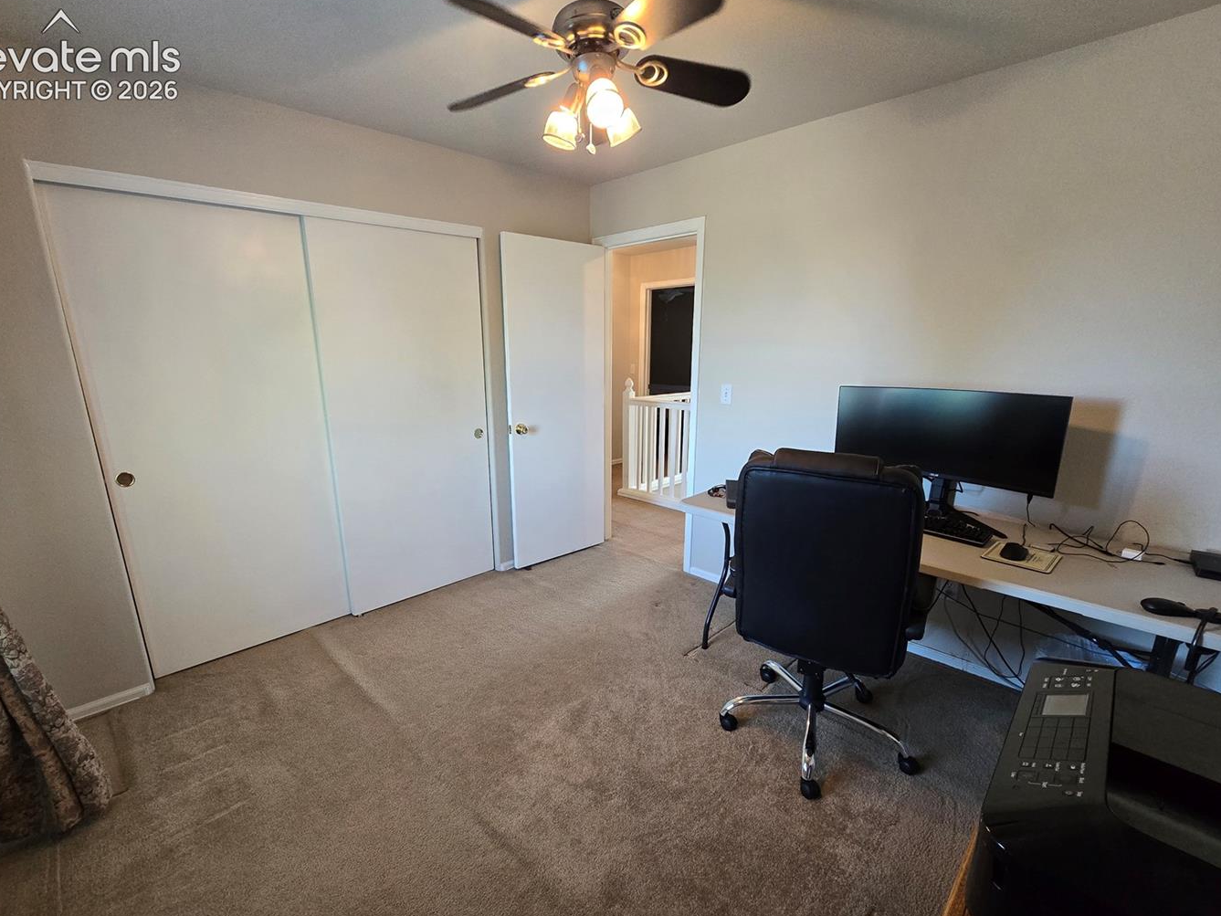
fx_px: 494
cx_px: 587
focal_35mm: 14
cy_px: 479
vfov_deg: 85.6
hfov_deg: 102.0
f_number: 2.2
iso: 320
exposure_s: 1/60
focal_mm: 2.2
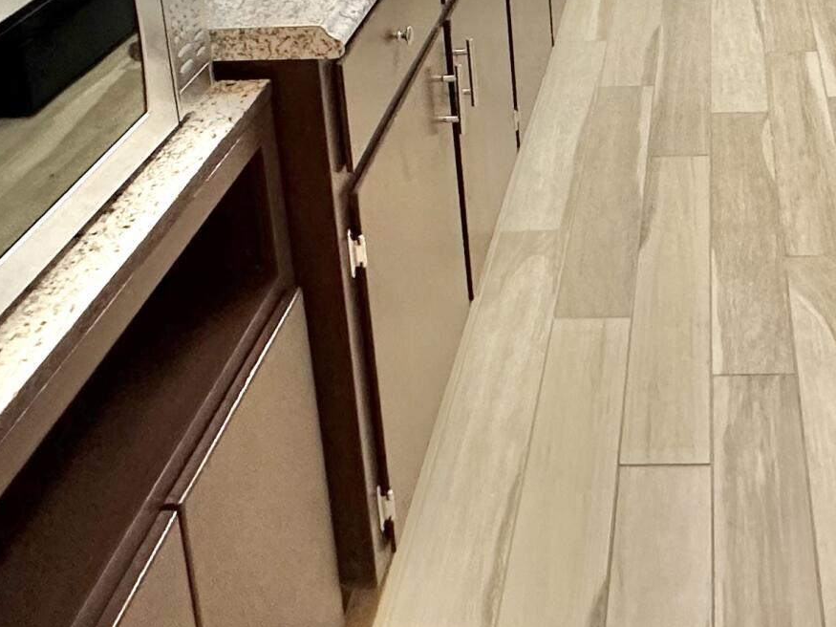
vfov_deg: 24.5
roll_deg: +3.5
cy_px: -275
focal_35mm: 48
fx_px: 1159
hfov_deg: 38.2
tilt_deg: -10.2
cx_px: 664
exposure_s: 1/60
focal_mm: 2.22
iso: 160
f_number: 2.2
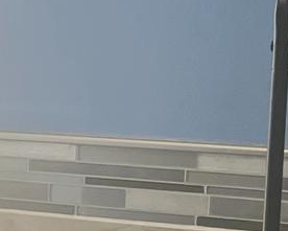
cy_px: 214
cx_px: -284
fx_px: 1603
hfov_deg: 9.6
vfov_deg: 8.2
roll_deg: +1.7
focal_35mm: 188
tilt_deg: -8.1
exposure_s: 1/120
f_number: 1.5
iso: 64
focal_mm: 5.7
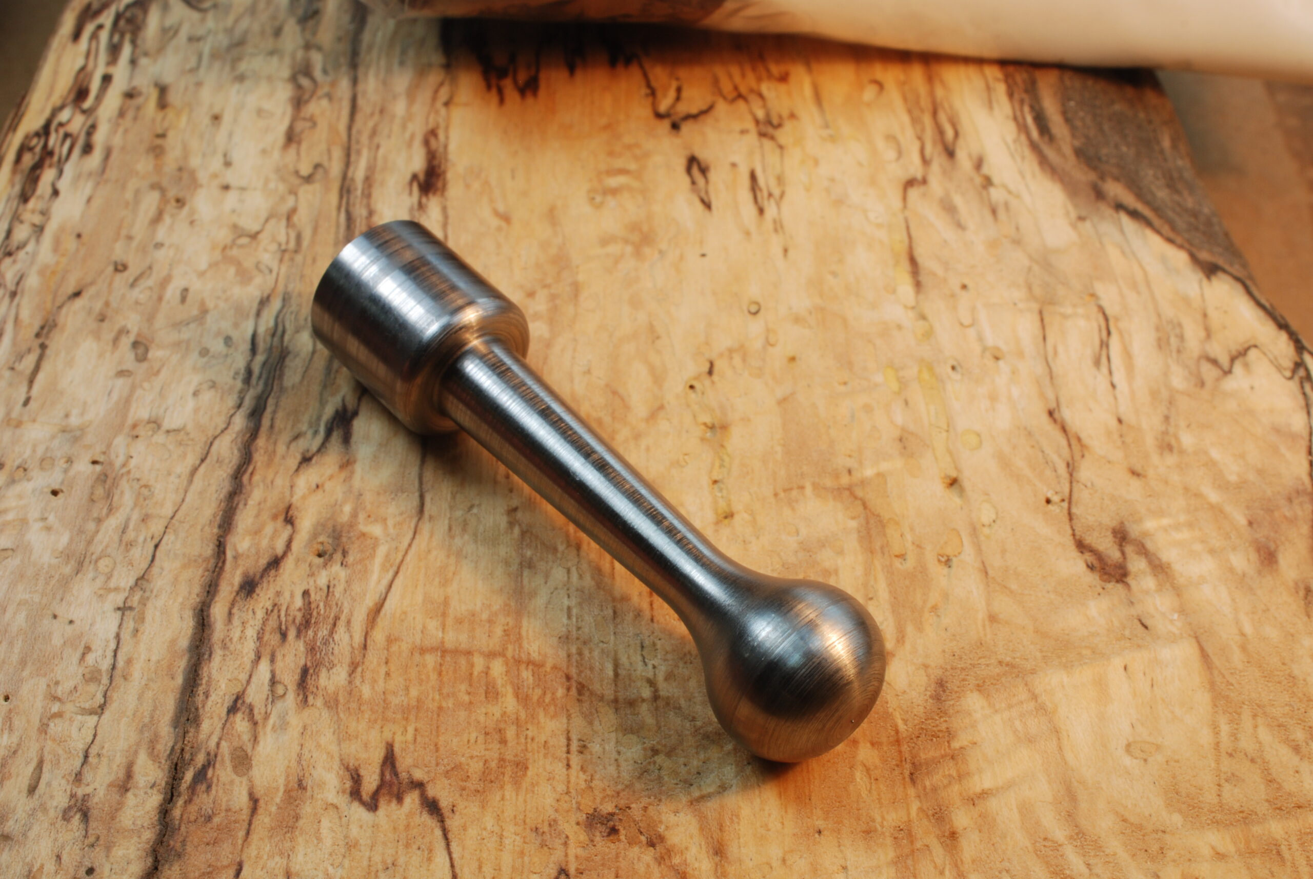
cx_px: 656
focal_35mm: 60
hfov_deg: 33.4
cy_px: 440
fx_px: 2191
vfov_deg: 22.7
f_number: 22
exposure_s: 1/15
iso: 200
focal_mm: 40
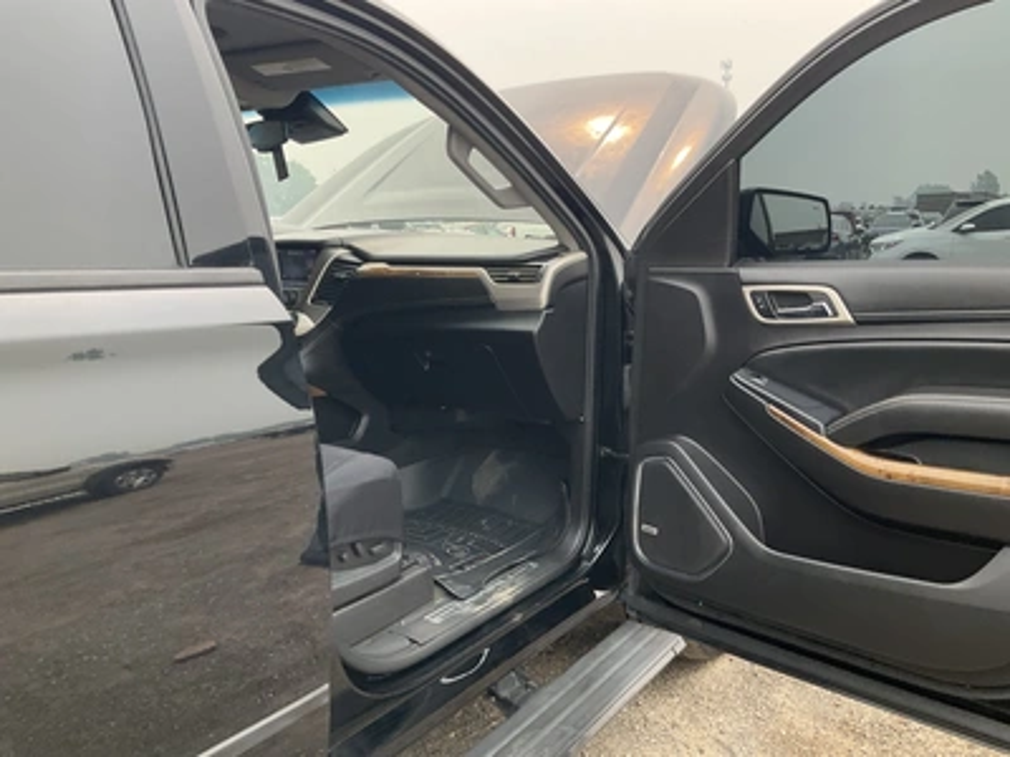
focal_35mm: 29
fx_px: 846
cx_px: 505
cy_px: 378
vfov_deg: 48.2
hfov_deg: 61.7
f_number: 1.8
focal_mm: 3
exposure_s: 1/286
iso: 25
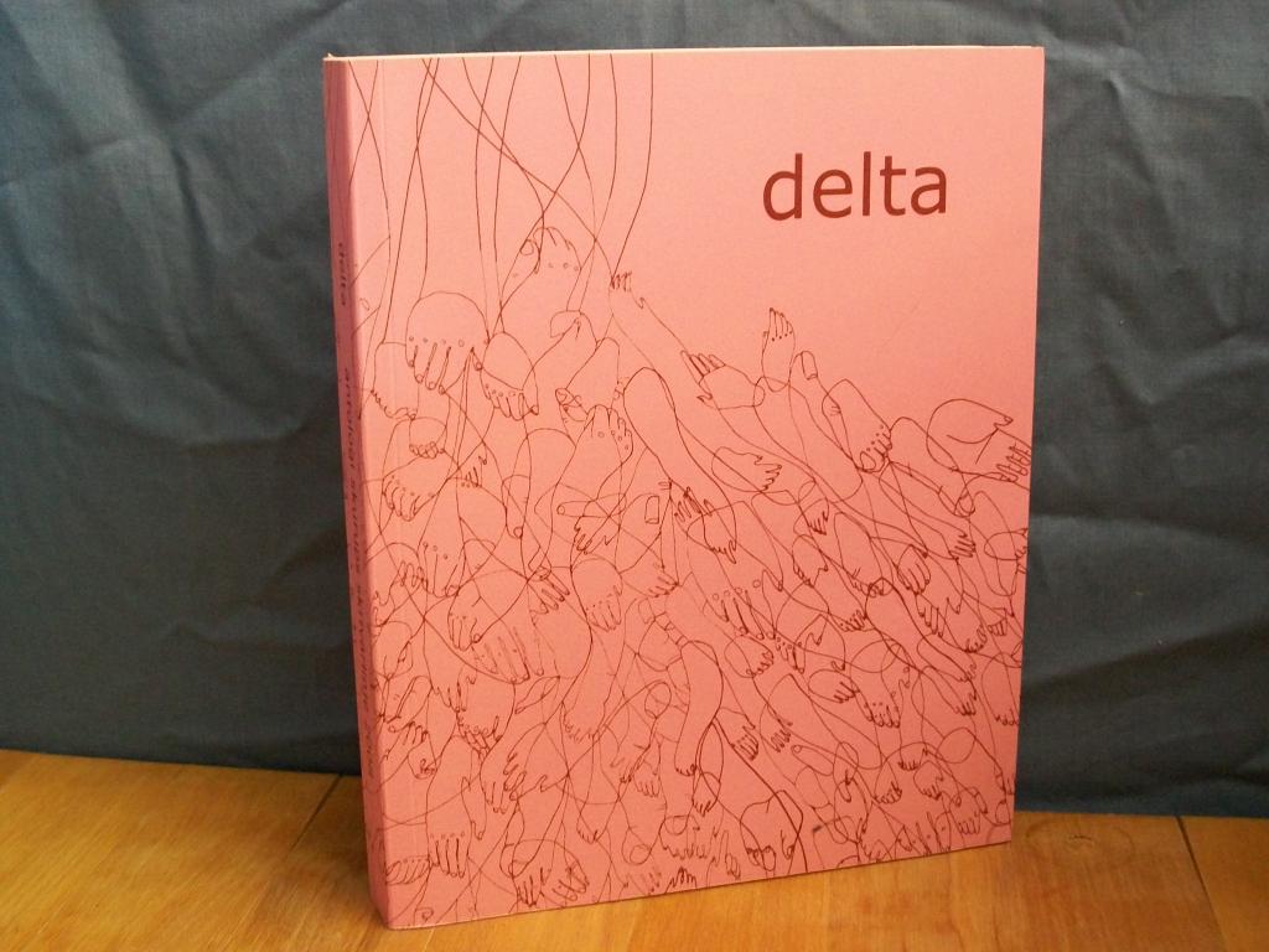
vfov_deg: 32.2
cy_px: 476
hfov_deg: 42.1
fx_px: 1650
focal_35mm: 45
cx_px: 634
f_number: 3
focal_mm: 7.6
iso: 200
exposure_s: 1/8
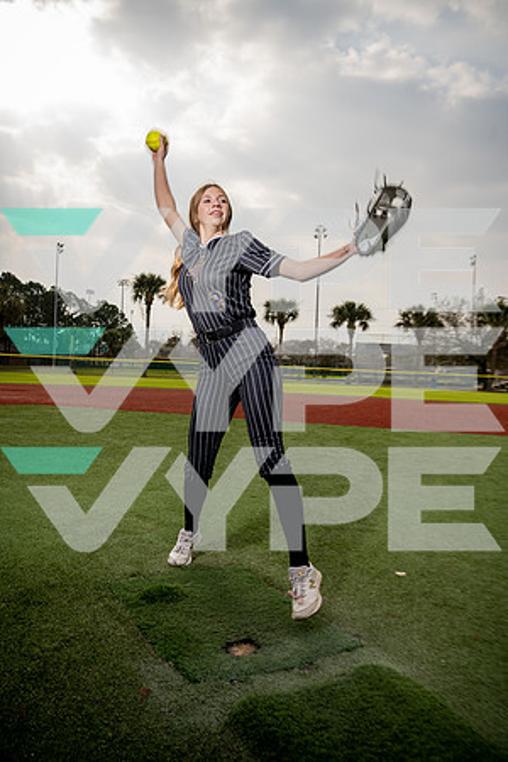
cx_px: 254
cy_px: 381
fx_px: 635
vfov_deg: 61.9
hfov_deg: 43.6
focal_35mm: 30
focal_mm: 30
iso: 100
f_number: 7.1
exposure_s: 1/250
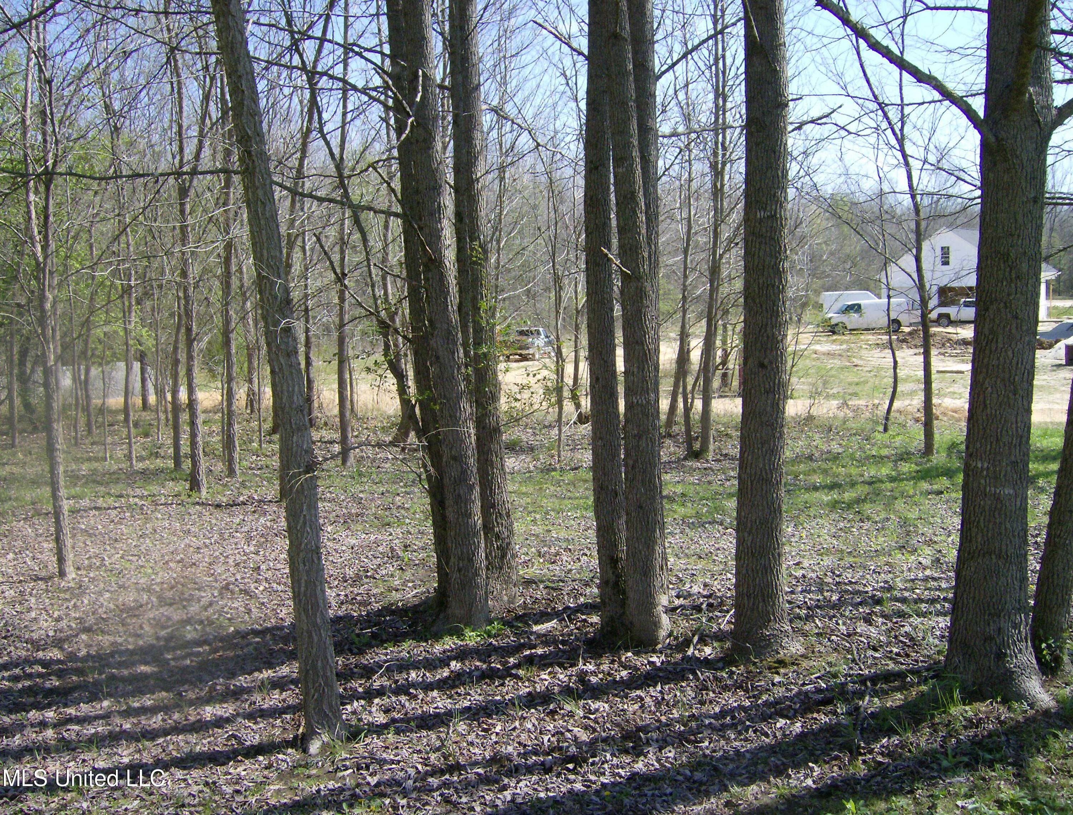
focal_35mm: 36
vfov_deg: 40.0
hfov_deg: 51.1
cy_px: 408
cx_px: 536
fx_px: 1121
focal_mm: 6
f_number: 4.7
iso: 100
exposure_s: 1/326
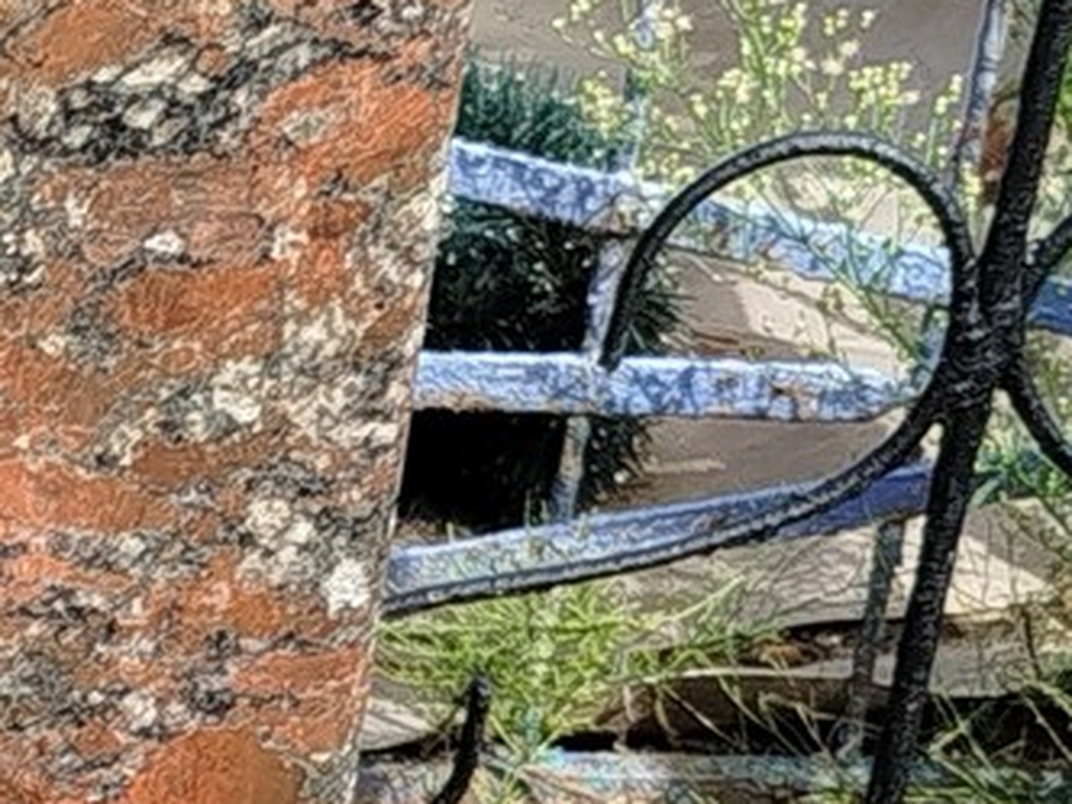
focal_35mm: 208
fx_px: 6441
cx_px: -1140
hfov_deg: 8.9
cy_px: 1369
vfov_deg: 7.0
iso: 50
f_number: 1.7
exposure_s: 1/563
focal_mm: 5.31
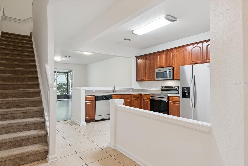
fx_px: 152
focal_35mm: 22
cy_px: 83
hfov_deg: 78.6
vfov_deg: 57.2
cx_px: 124
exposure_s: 1/13
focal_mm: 22
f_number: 10
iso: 400
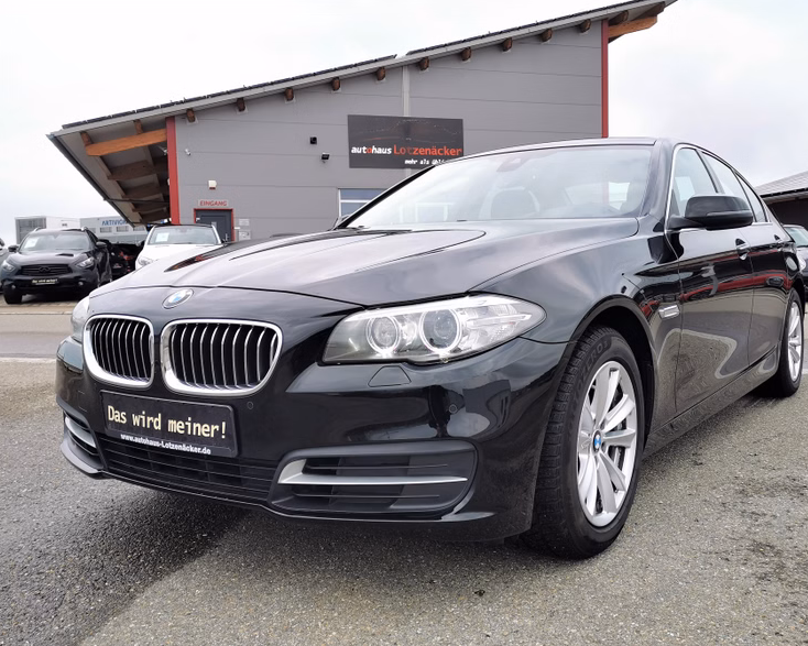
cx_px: 434
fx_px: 789
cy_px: 322
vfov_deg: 44.5
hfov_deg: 54.2
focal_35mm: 33
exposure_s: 1/1318
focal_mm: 5.58
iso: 50
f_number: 1.8
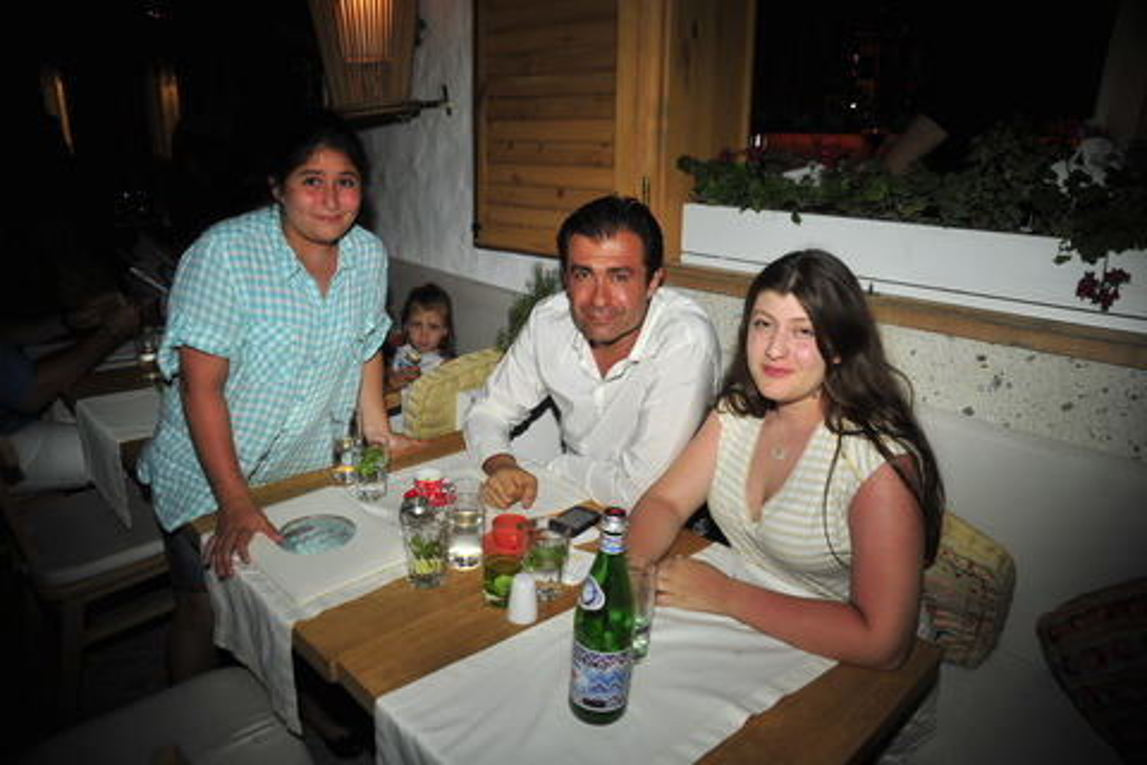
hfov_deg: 73.7
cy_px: 382
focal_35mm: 24
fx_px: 765
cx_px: 574
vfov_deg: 53.1
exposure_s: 1/60
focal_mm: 24
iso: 400
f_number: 5.6
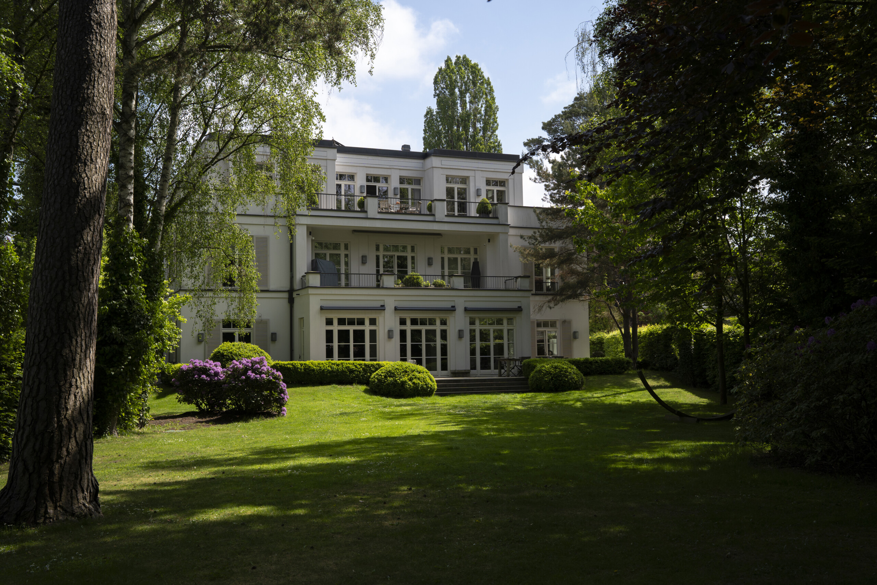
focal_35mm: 39
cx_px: 438
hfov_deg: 49.7
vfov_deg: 34.3
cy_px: 292
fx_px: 948
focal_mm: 38.9
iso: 200
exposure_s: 1/500
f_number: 7.1
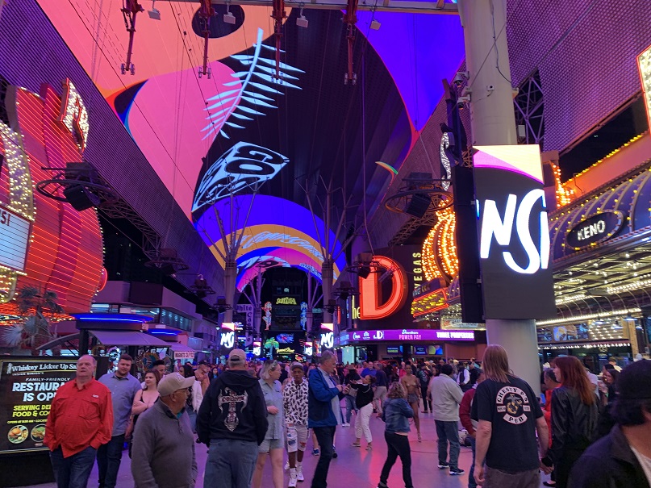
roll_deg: +0.6
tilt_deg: +13.4
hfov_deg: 67.3
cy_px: 244
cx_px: 326
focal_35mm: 26
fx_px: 489
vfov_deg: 53.1
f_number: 1.8
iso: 50
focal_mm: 4.25
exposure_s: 1/59
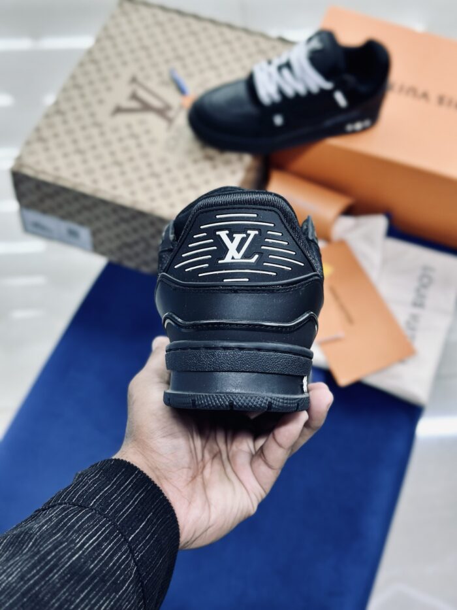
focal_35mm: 48
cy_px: 305
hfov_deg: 30.3
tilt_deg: -56.3
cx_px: 228
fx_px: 845
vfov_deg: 39.7
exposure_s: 1/100
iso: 125
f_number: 1.78
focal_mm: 6.86
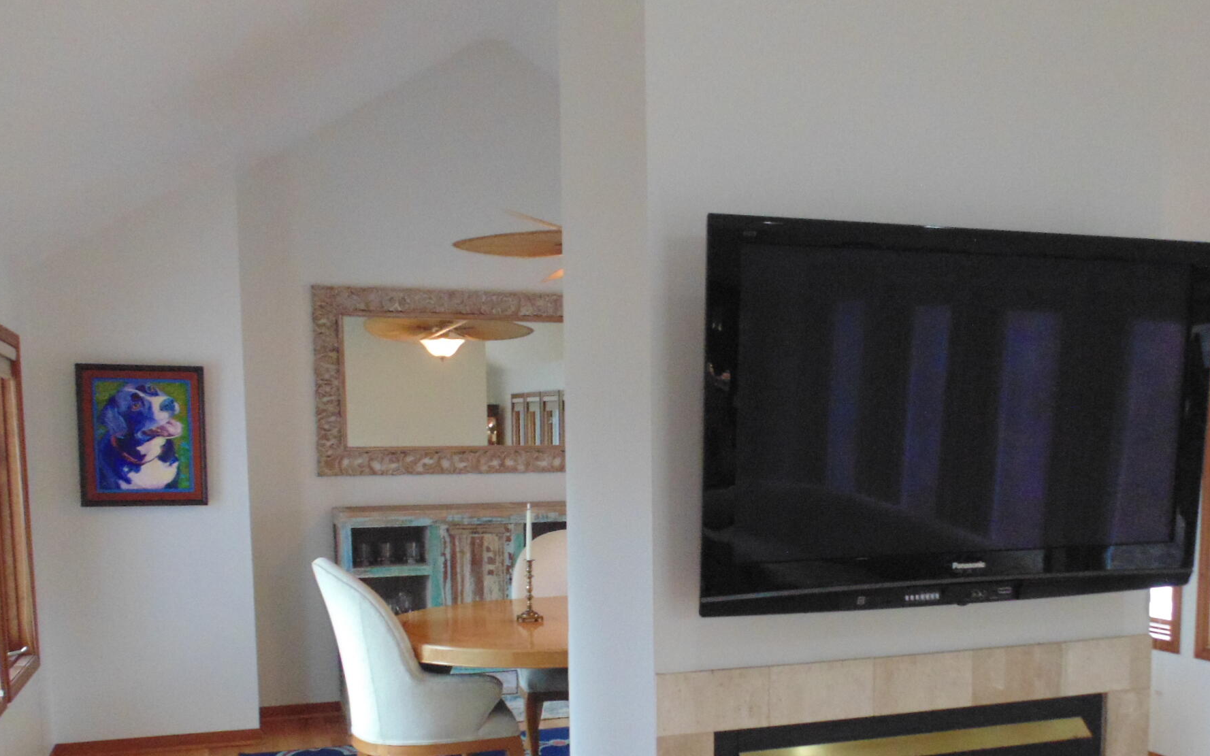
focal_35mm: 34
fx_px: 1121
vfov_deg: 36.3
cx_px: 625
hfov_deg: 56.7
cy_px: 579
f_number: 3.1
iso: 400
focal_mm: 4
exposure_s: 1/13
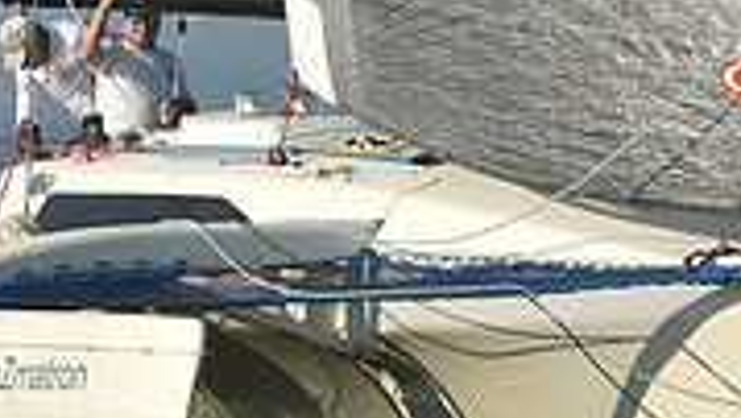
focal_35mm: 238
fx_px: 4680
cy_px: 263
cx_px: 360
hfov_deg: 9.1
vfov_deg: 5.1
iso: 320
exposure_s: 1/800
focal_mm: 70
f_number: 11
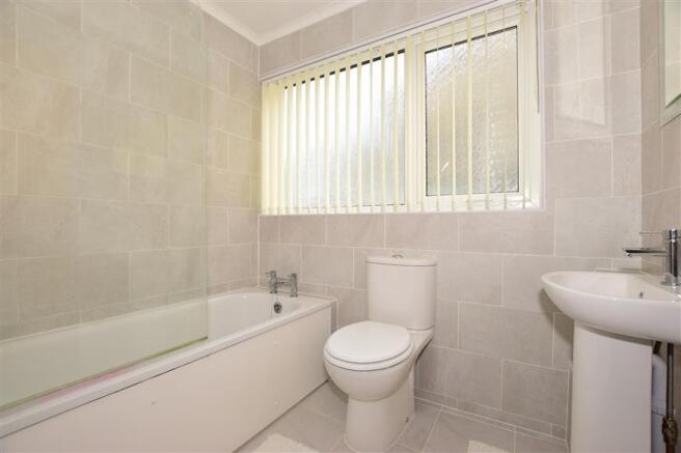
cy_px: 226
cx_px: 340
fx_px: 284
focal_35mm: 15
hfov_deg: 100.4
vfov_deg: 77.3
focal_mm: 10
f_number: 5.6
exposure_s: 1/125
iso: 200
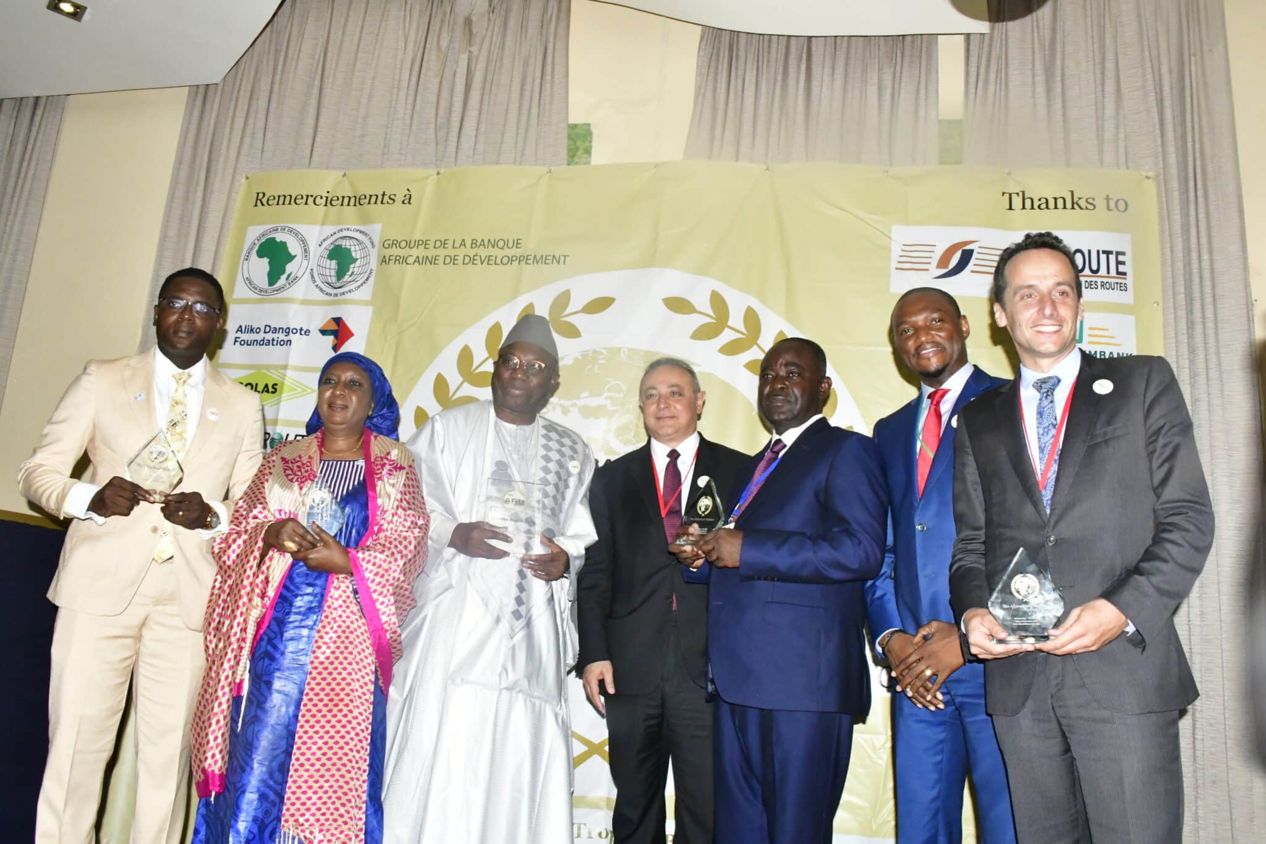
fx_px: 949
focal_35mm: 27
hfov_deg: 67.4
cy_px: 422
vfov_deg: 47.9
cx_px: 633
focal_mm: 18
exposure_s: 1/250
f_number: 18
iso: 6400
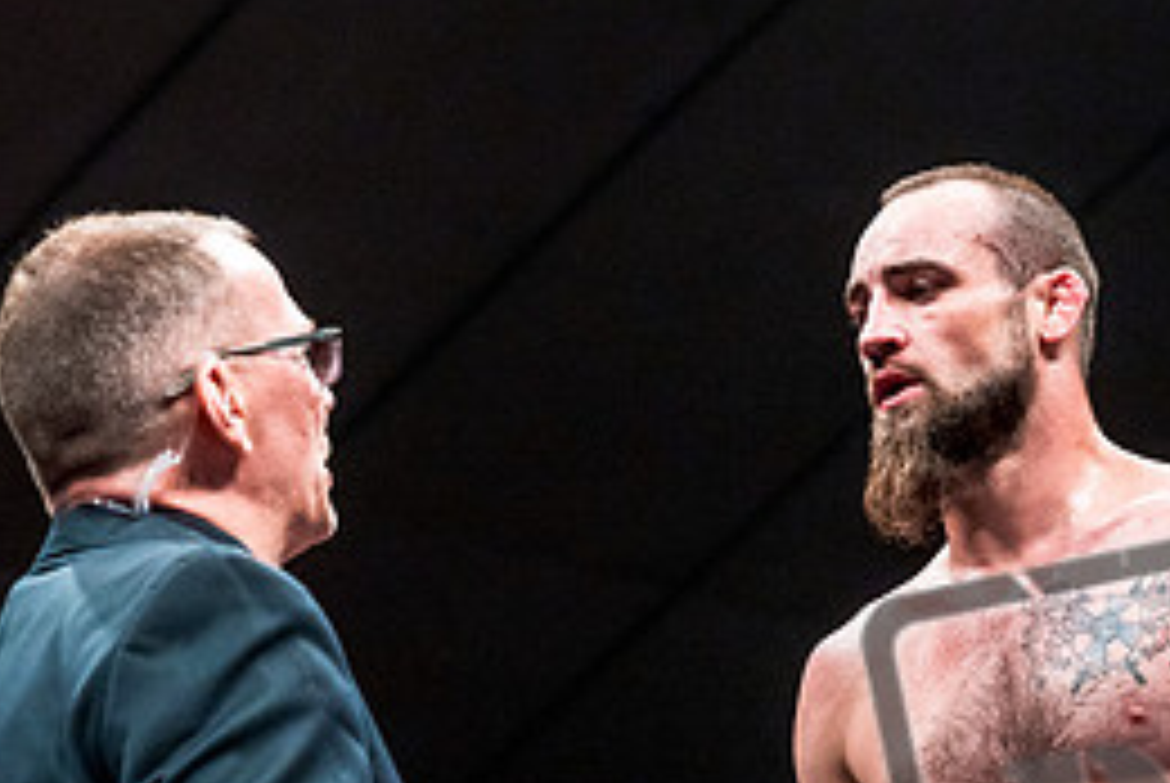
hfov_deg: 13.1
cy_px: 673
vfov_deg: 8.8
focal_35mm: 156
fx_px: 5076
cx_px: 873
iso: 4000
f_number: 4
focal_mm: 70
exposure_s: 1/800
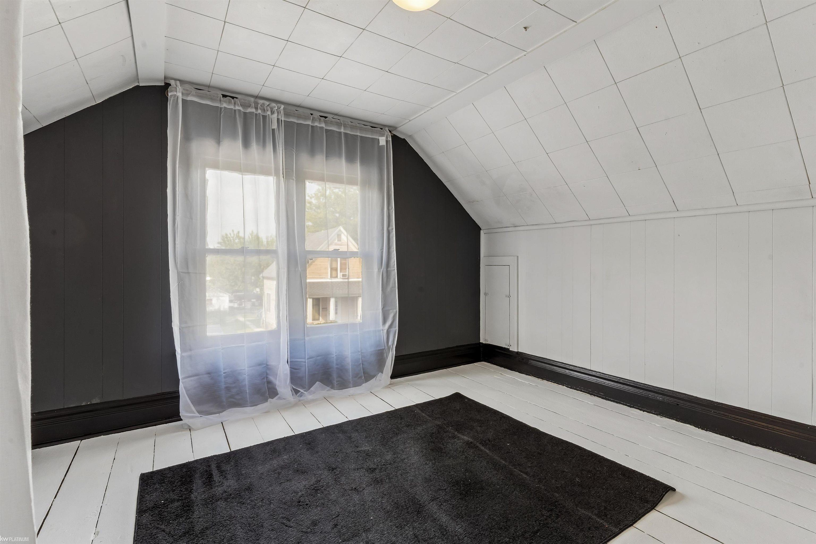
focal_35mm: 16
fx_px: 363
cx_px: 408
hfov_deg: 96.7
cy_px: 272
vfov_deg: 73.7
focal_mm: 16
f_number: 13
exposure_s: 1/5
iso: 200
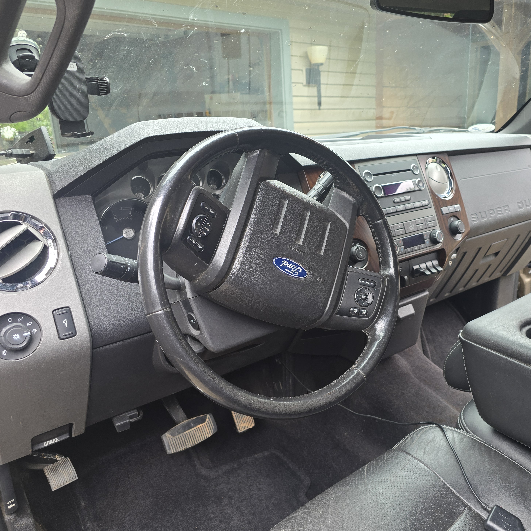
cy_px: 259
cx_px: 336
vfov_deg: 57.3
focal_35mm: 28
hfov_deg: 56.5
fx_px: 486
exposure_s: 1/180
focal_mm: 6.3
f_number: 1.7
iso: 80
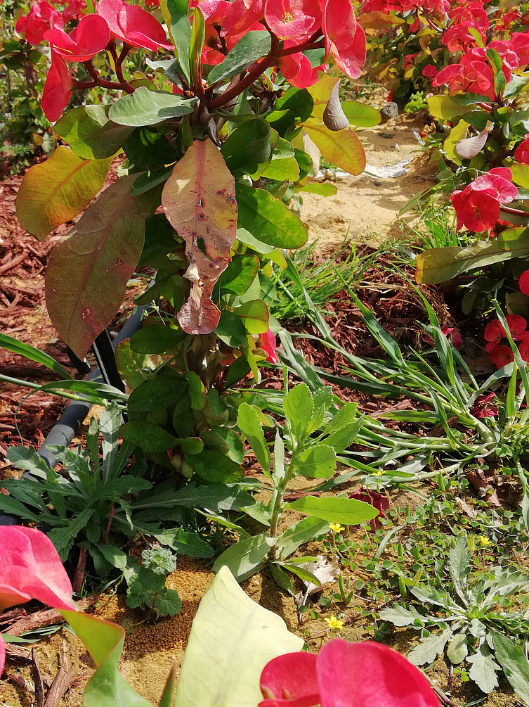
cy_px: 408
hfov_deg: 33.1
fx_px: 877
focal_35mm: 43
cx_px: 154
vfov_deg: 43.7
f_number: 2.2
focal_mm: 3.81
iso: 50
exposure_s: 1/888
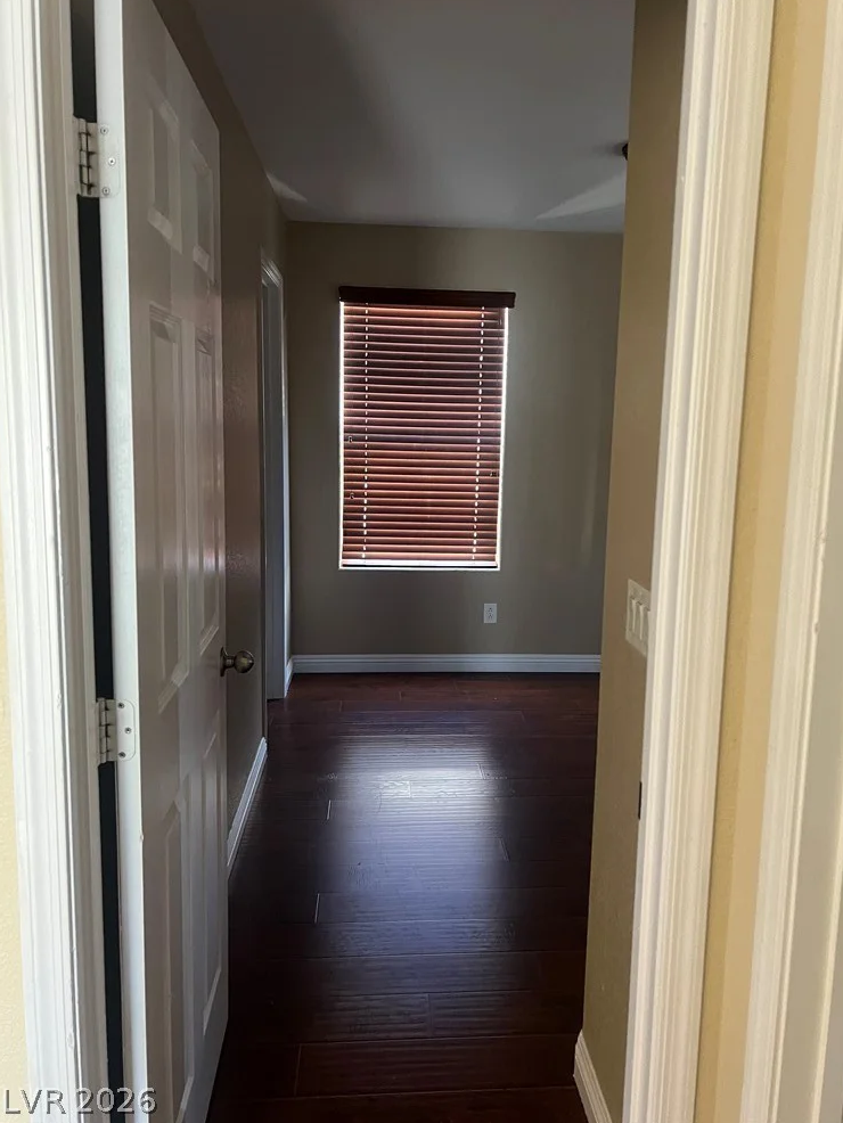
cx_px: 429
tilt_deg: -6.9
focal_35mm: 27
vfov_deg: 65.3
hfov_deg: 51.4
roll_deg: -0.7
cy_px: 543
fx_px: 876
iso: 400
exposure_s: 1/60
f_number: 1.5
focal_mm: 5.7
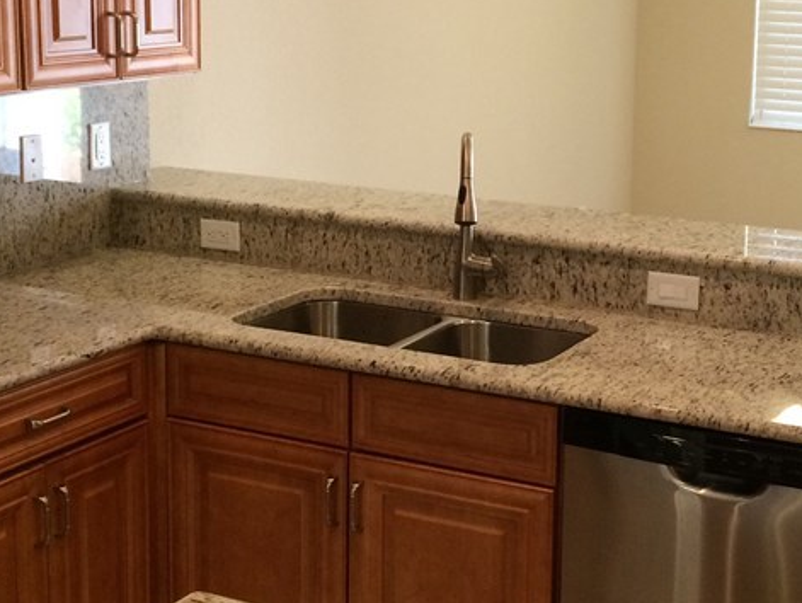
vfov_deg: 23.2
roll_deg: -0.8
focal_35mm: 63
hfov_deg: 30.5
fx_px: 1461
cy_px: 208
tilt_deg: -10.4
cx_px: 524
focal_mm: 4.15
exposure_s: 1/30
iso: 64
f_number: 2.2
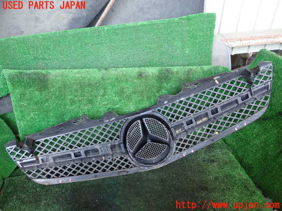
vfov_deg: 46.8
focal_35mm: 30
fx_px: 244
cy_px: 106
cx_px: 141
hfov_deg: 60.0
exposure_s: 1/60
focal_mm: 5.4
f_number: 2.3
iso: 160
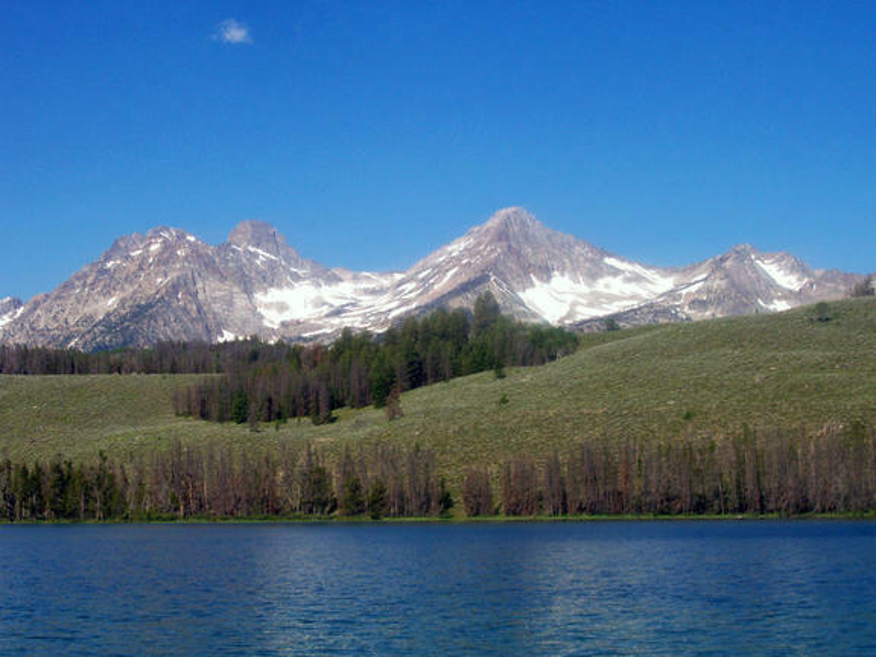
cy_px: 328
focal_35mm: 82
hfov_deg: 23.8
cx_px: 438
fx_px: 2075
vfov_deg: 18.0
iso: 80
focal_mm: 13.5
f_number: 7.6
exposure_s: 1/216
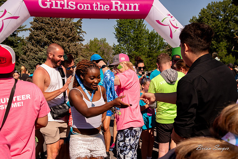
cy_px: 80
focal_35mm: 52
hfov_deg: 38.2
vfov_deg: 26.0
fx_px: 344
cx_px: 119
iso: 800
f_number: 11
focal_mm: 52
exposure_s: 1/1000
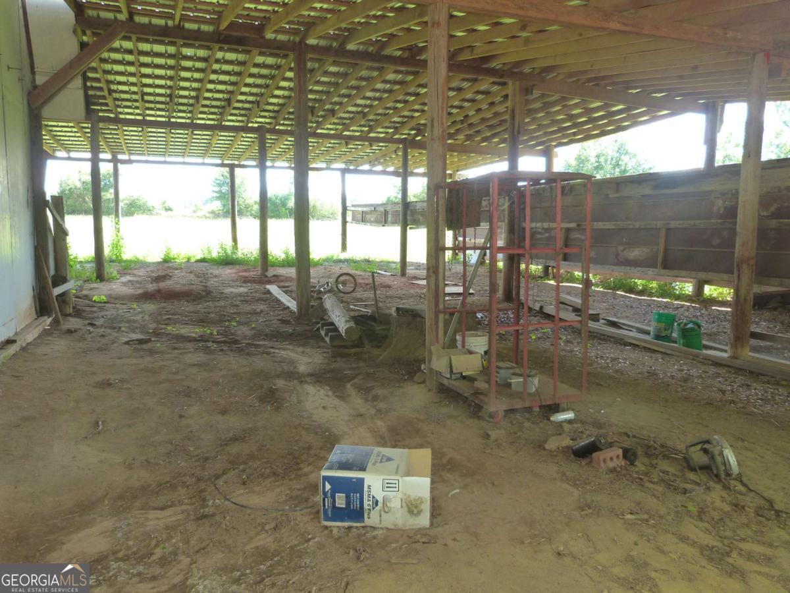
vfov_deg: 54.9
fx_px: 571
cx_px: 395
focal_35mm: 25
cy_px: 296
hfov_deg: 69.4
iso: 160
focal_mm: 4.5
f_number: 2.8
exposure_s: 1/60
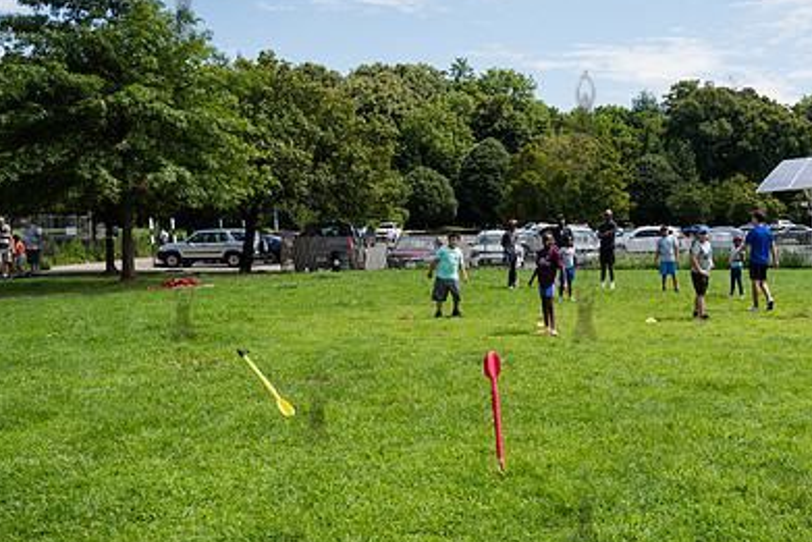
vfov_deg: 33.4
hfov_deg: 47.1
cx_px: 584
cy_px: 306
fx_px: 903
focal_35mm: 40
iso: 200
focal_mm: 27
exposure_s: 1/1250
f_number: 3.5
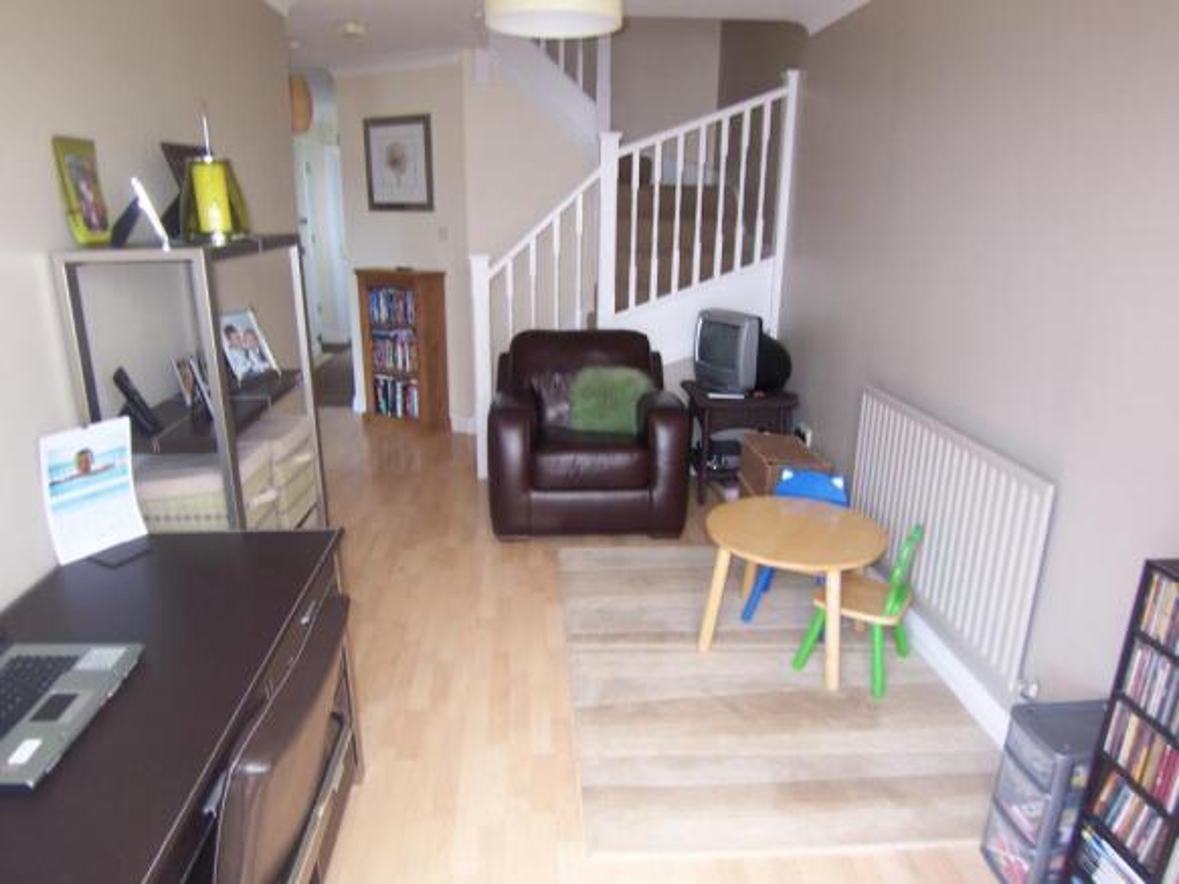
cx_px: 590
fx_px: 783
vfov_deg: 58.9
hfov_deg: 73.9
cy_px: 442
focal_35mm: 23
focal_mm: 3.8
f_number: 2.8
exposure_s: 1/30
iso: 80
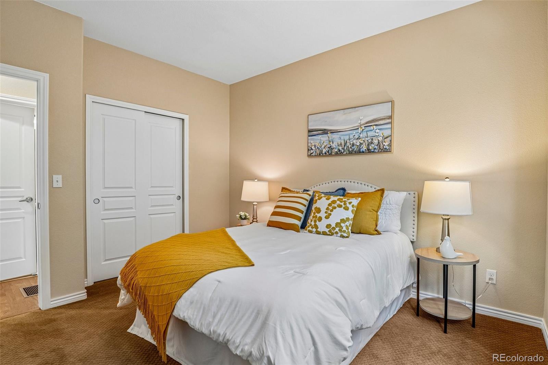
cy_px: 182
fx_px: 251
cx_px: 274
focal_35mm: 16
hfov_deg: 95.0
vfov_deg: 72.0
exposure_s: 1/15
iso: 500
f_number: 8
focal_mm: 11
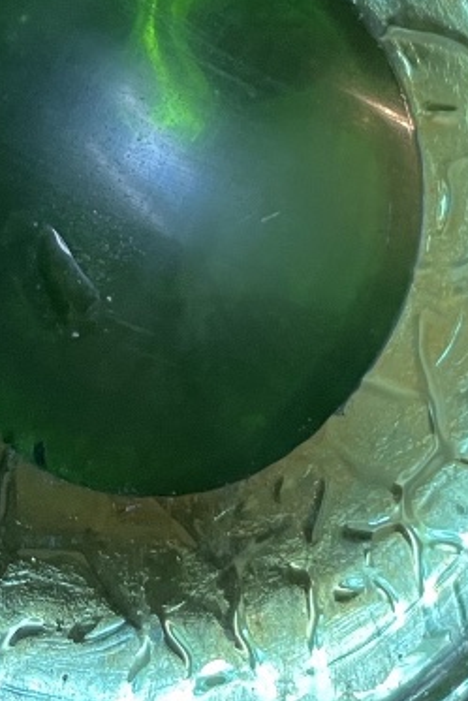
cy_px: 88
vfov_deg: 22.9
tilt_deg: -50.0
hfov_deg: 15.7
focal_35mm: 87
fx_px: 1695
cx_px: 192
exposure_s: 1/50
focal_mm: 4.2
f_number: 1.6
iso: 320
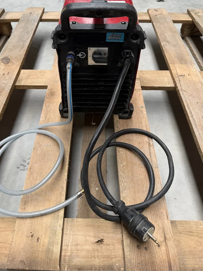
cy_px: 111
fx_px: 227
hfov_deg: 48.1
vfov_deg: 61.2
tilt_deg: -44.9
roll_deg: +1.0
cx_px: 87
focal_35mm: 29
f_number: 1.78
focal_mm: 6.76
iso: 250
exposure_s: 1/60
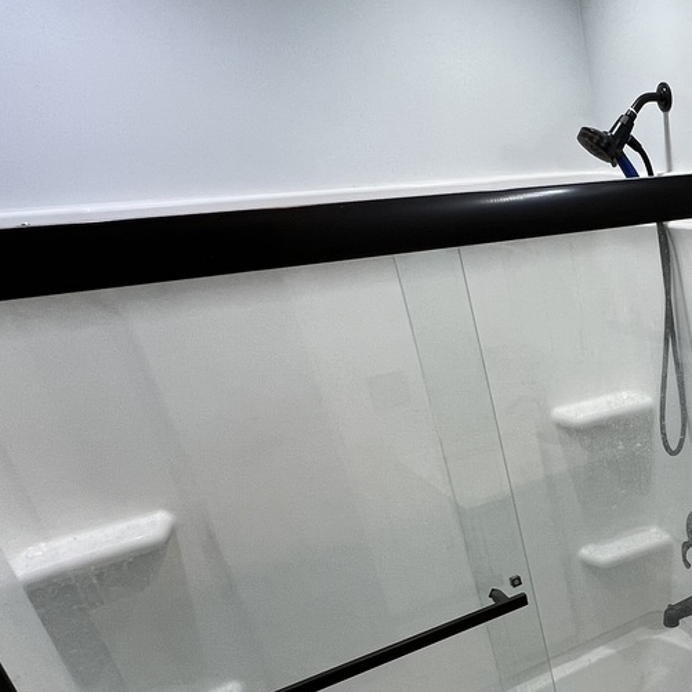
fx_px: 746
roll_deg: +2.7
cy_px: 515
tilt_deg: -26.2
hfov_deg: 38.4
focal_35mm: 33
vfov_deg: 47.9
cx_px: 808
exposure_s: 1/120
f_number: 1.8
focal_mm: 1.57
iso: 100
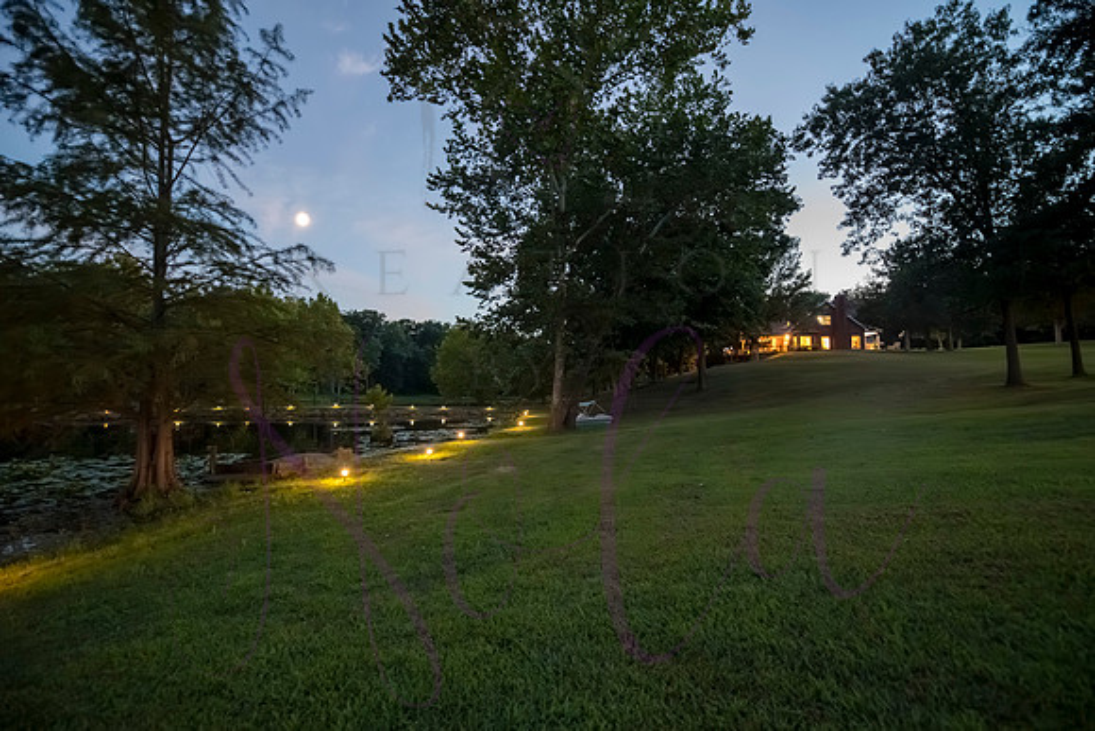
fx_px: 443
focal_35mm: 15
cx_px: 554
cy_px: 369
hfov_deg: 102.0
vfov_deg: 79.0
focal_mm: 14
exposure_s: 1/6
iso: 5000
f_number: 2.8
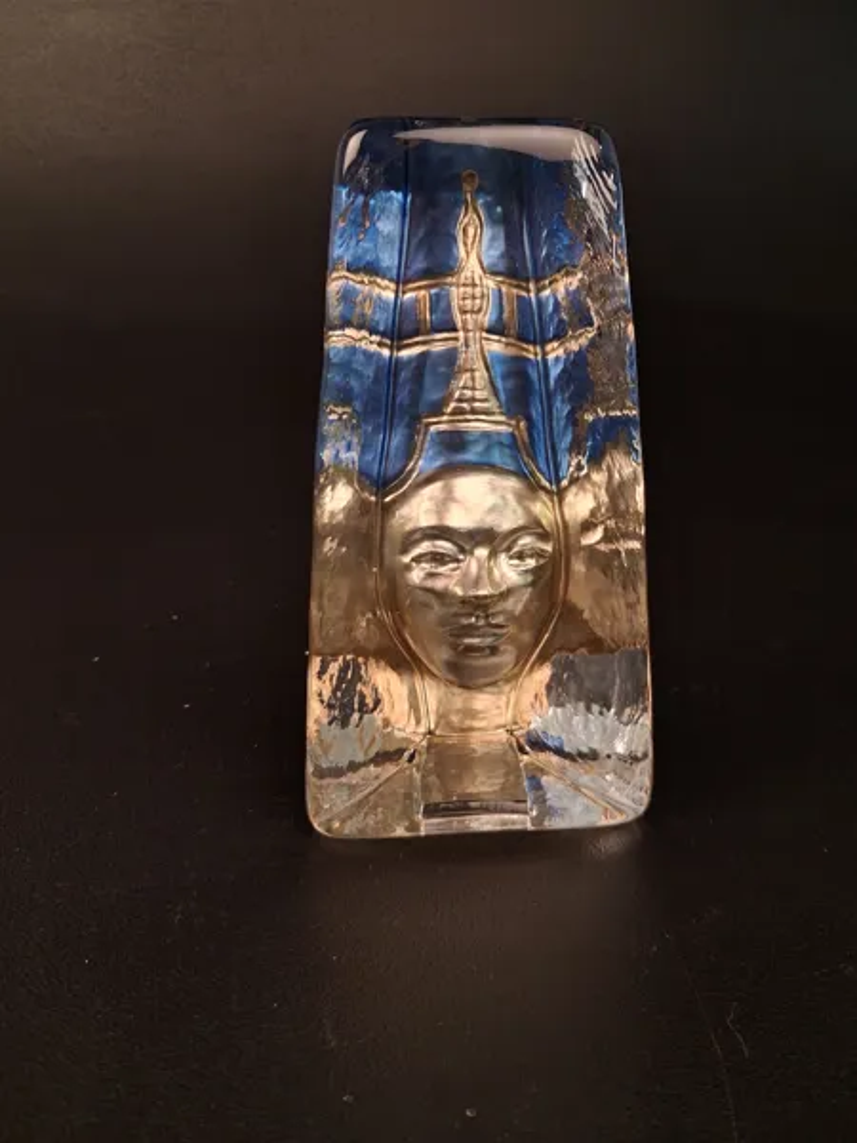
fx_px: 891
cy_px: 572
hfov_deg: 51.4
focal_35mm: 27
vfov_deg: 65.3
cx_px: 428
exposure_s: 1/50
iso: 250
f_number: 1.8
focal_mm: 4
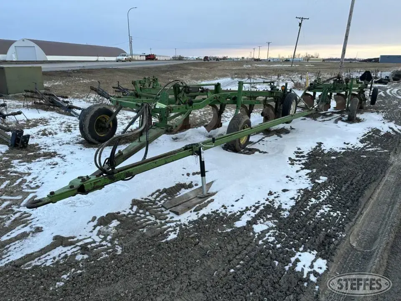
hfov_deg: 71.6
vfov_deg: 56.8
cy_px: 150
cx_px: 200
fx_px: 278
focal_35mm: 24
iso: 64
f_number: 1.78
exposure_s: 1/241
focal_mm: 6.86
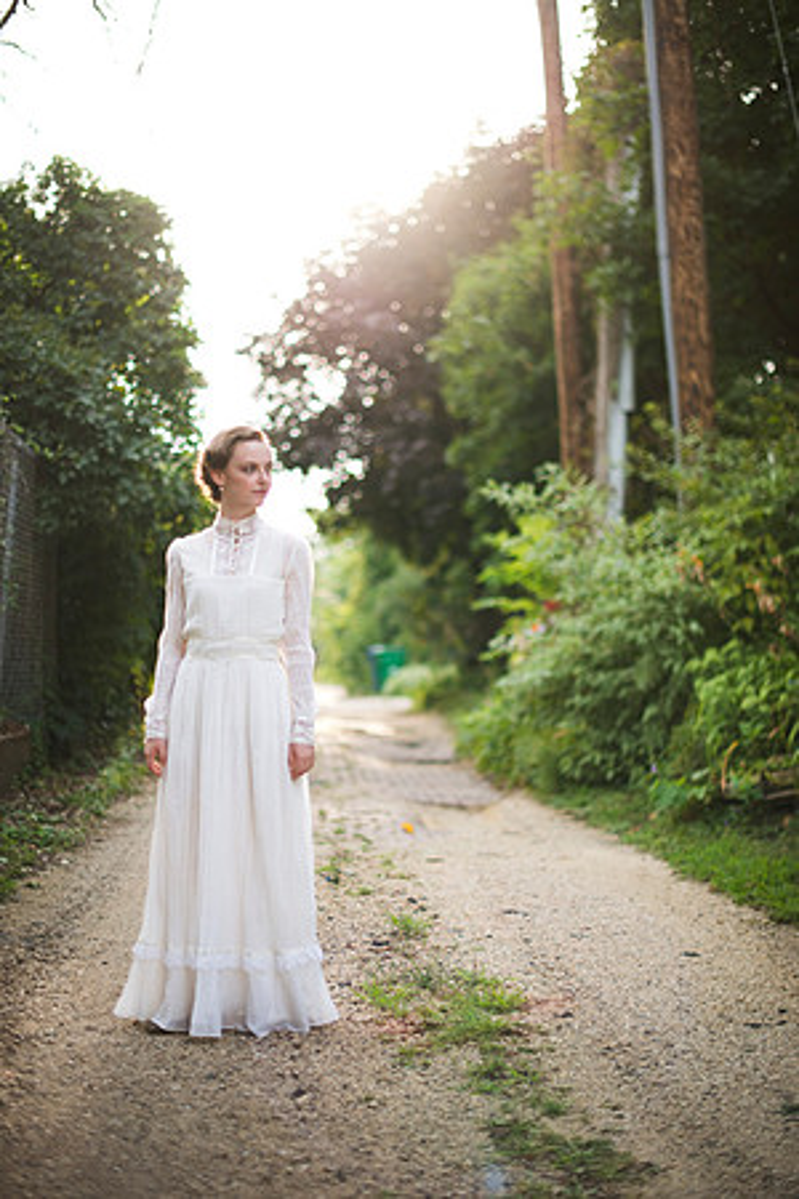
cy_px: 600
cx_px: 400
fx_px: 1664
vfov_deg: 39.6
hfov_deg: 27.0
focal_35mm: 50
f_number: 1.4
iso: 200
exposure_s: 1/1000
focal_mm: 50
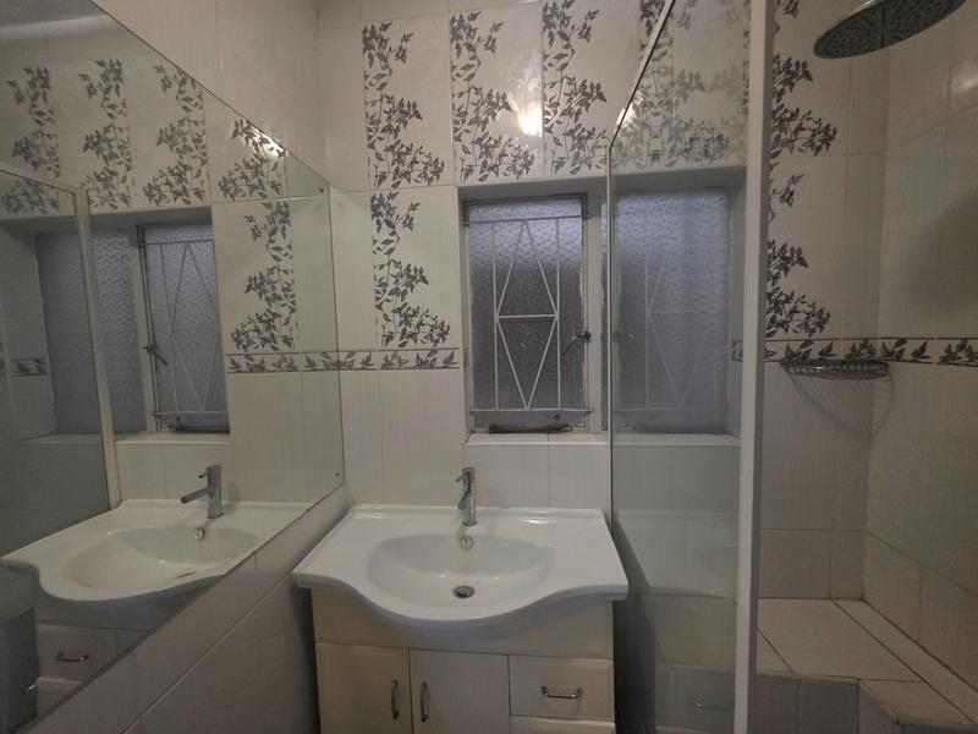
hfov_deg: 106.2
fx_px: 367
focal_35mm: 13
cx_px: 489
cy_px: 367
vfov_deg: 89.9
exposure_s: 1/33.4
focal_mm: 2.2
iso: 1000
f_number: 1.9
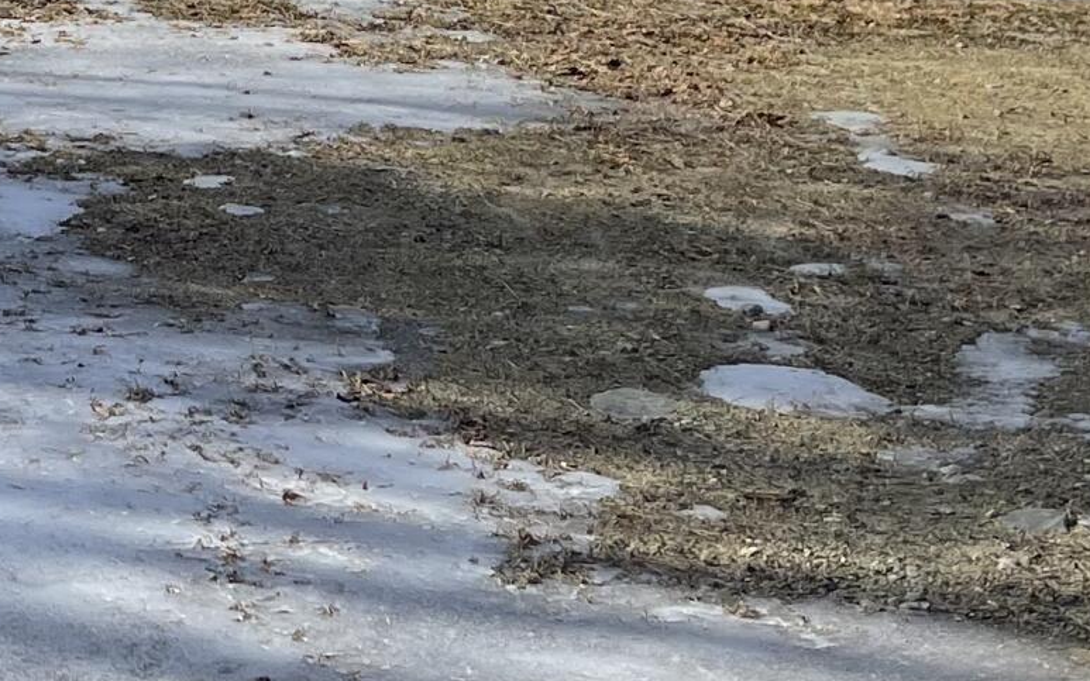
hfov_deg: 17.7
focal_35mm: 107
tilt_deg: -5.6
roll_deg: -0.3
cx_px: -479
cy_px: -158
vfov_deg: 11.9
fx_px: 3178
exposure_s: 1/2924
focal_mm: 5.1
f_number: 1.6
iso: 32
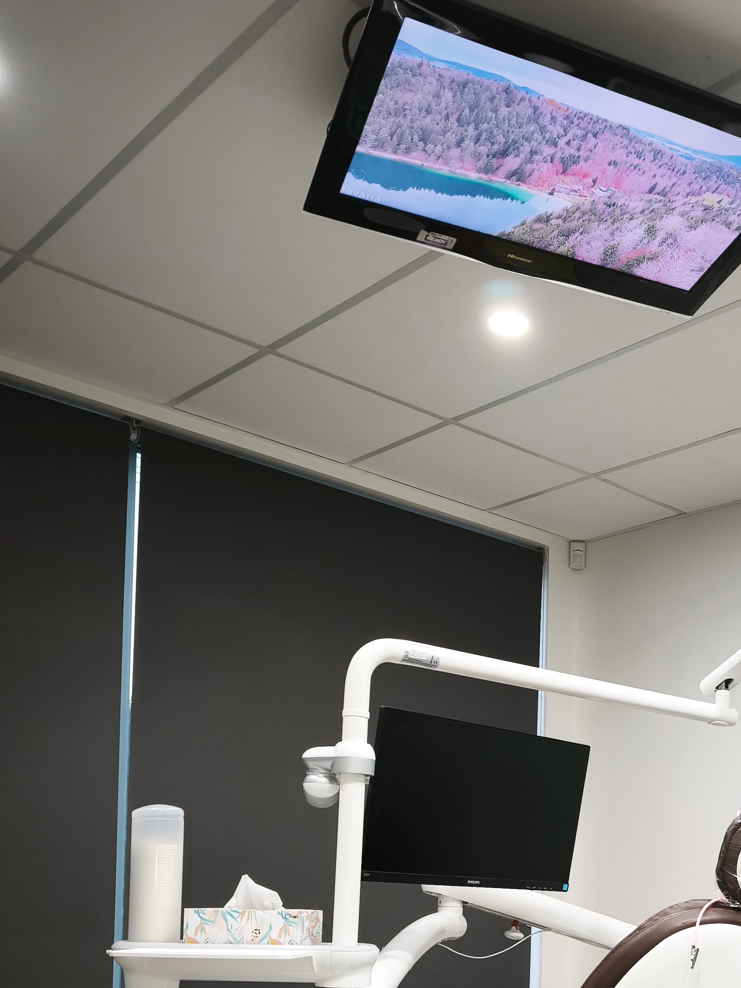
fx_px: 1142
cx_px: 621
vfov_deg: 43.4
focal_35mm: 40
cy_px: 858
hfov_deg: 34.5
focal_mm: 6.45
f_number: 1.62
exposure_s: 1/100
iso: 320
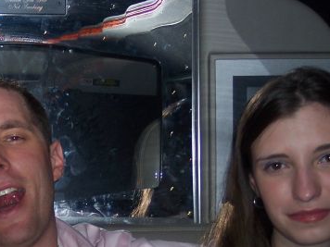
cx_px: 63
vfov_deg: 12.6
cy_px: 217
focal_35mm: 117
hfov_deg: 16.7
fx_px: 1115
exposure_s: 1/60
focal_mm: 10.7
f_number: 3.4
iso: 100
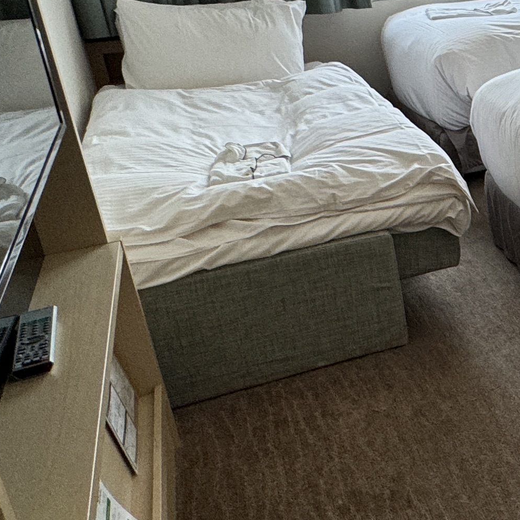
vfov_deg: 33.7
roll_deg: +1.1
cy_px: 166
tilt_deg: -19.8
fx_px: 850
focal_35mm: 50
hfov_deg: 27.3
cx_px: 710
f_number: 2.2
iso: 125
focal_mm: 2.22
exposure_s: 1/120
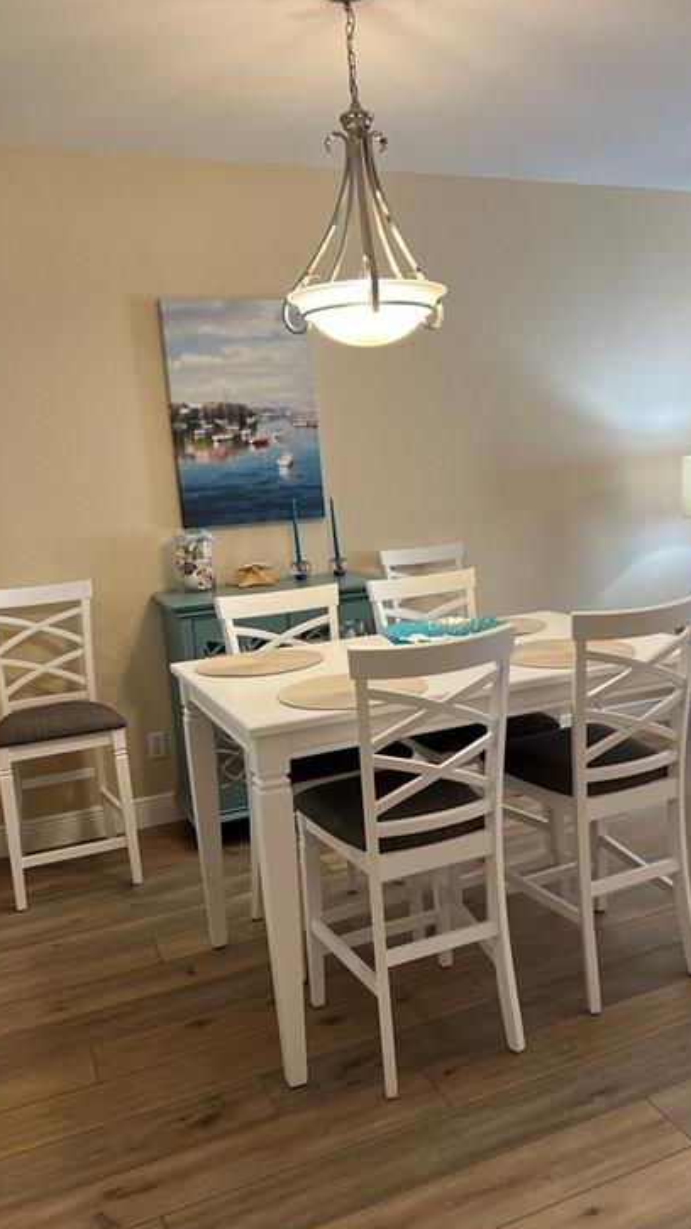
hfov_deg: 38.8
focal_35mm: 30
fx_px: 977
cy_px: 619
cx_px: 415
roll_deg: +3.7
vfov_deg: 64.3
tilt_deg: -8.5
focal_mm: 5.7
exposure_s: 1/120
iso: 100
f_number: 1.5
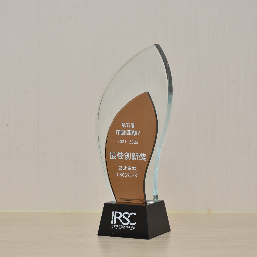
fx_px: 932
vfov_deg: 15.7
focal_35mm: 111
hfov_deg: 15.7
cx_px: 132
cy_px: 128
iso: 360
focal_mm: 58
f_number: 3.5
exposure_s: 1/125
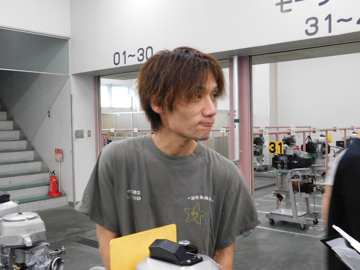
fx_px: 416
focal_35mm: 40
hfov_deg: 46.8
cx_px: 180
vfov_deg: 36.0
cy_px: 135
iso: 360
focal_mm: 7.1
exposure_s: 1/30
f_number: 3.6
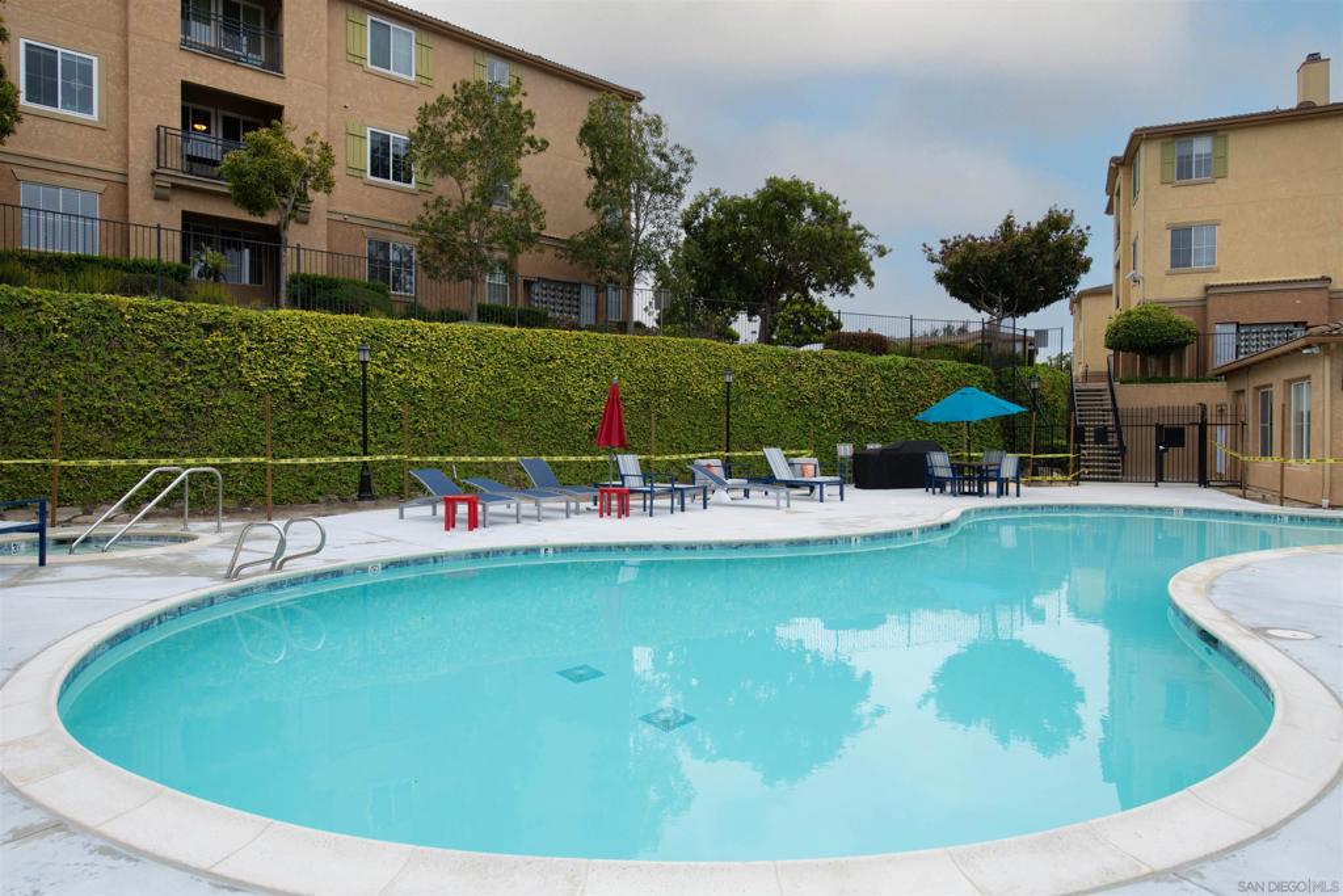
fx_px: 821
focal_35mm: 22
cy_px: 448
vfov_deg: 57.2
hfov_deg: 78.6
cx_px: 672
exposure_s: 1/250
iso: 320
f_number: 9
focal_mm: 22
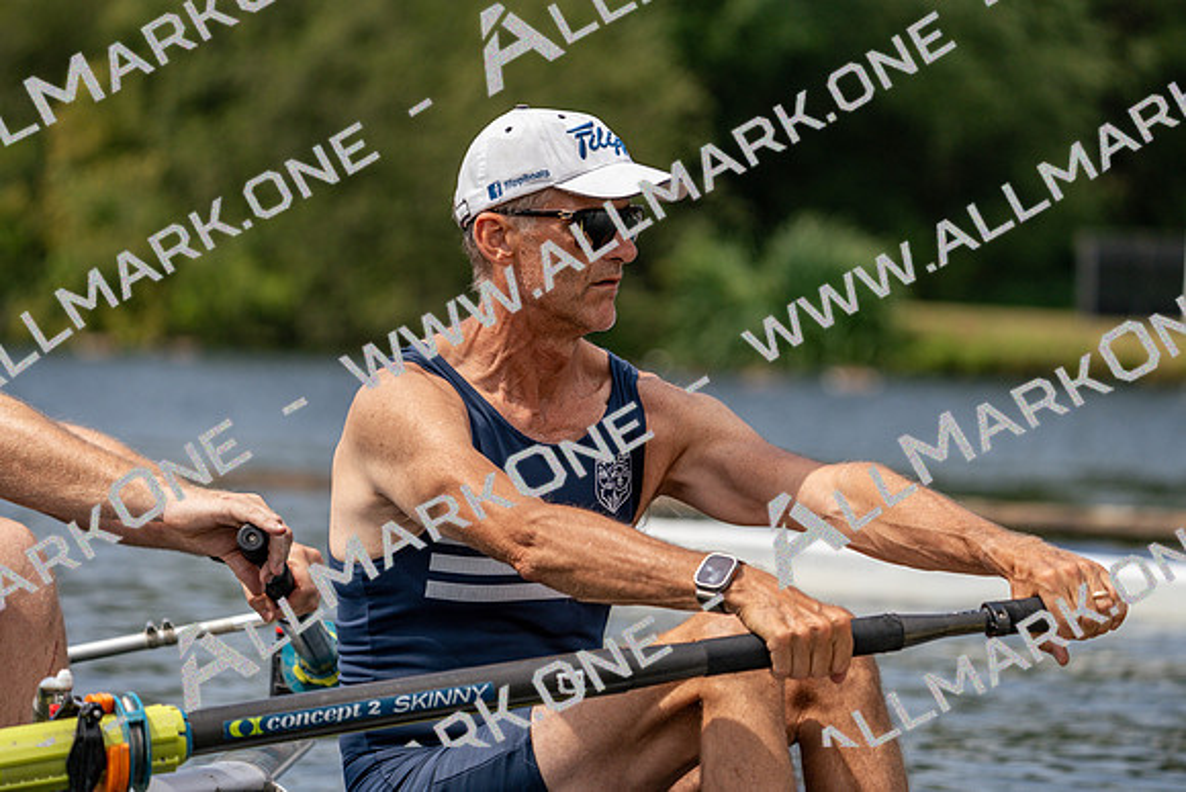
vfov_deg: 5.5
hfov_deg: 8.2
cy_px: 396
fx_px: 8238
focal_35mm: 250
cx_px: 593
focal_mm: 250
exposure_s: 1/1600
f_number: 5.6
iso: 250
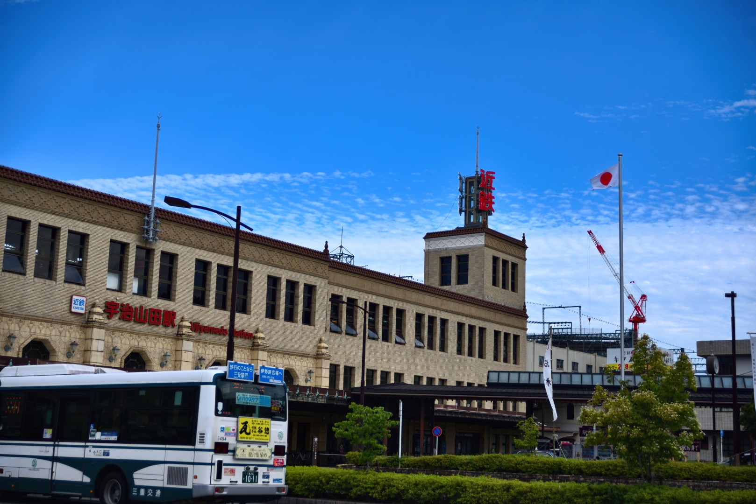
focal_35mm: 50
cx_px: 378
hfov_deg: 39.6
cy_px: 252
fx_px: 1050
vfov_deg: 27.0
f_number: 4.5
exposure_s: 1/500
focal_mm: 50
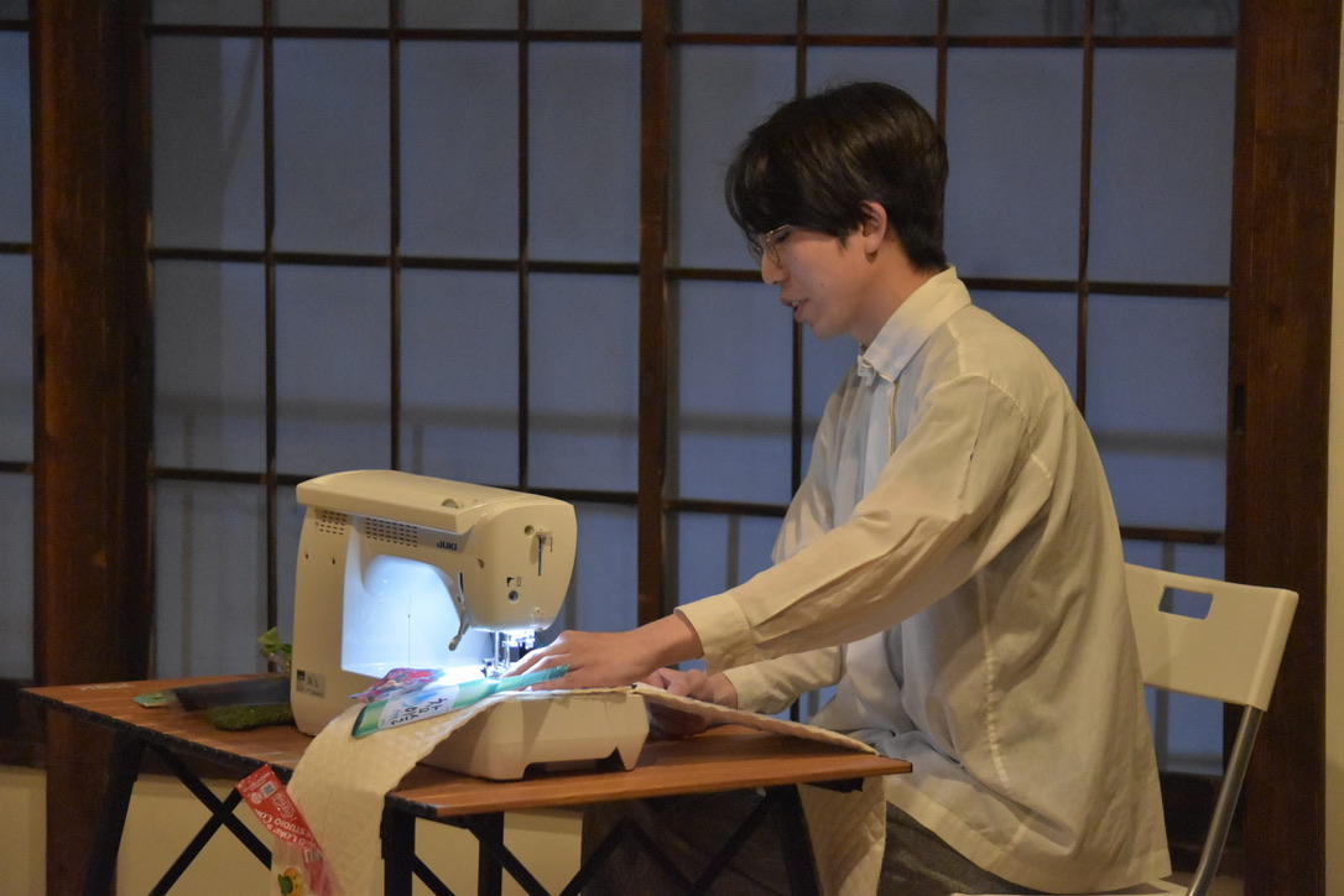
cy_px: 448
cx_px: 672
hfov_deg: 16.1
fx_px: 4760
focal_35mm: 128
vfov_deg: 10.8
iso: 3200
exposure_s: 1/200
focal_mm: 85
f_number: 4.5
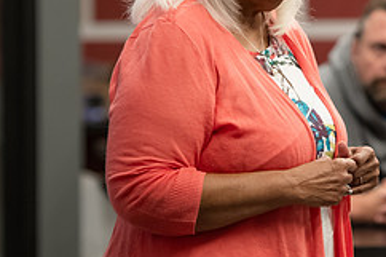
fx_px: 3139
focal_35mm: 293
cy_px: 63
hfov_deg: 7.0
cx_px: 384
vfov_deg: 4.7
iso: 1250
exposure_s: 1/200
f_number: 2.8
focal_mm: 122
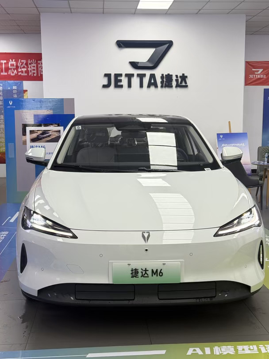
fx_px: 498
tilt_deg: -6.7
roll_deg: +0.0
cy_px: 180
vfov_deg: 39.7
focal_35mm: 48
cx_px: 134
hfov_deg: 30.2
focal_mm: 6.76
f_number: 1.78
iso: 64
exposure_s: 1/98
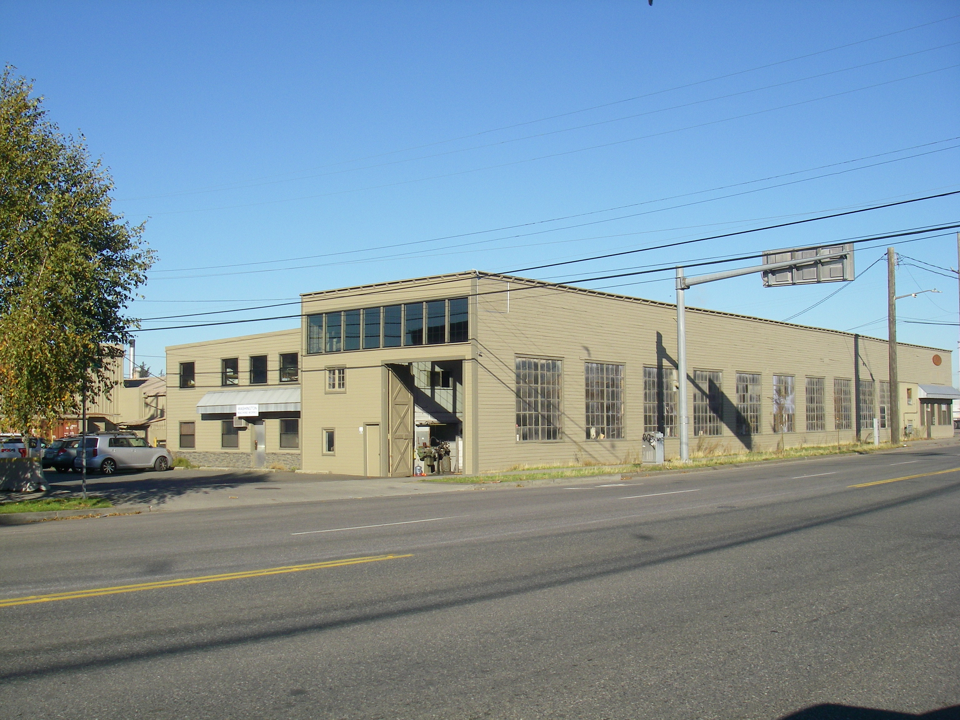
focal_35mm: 38
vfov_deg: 37.7
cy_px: 360
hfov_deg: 49.0
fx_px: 1054
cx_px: 480
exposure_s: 1/250
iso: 64
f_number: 6.6
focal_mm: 6.3
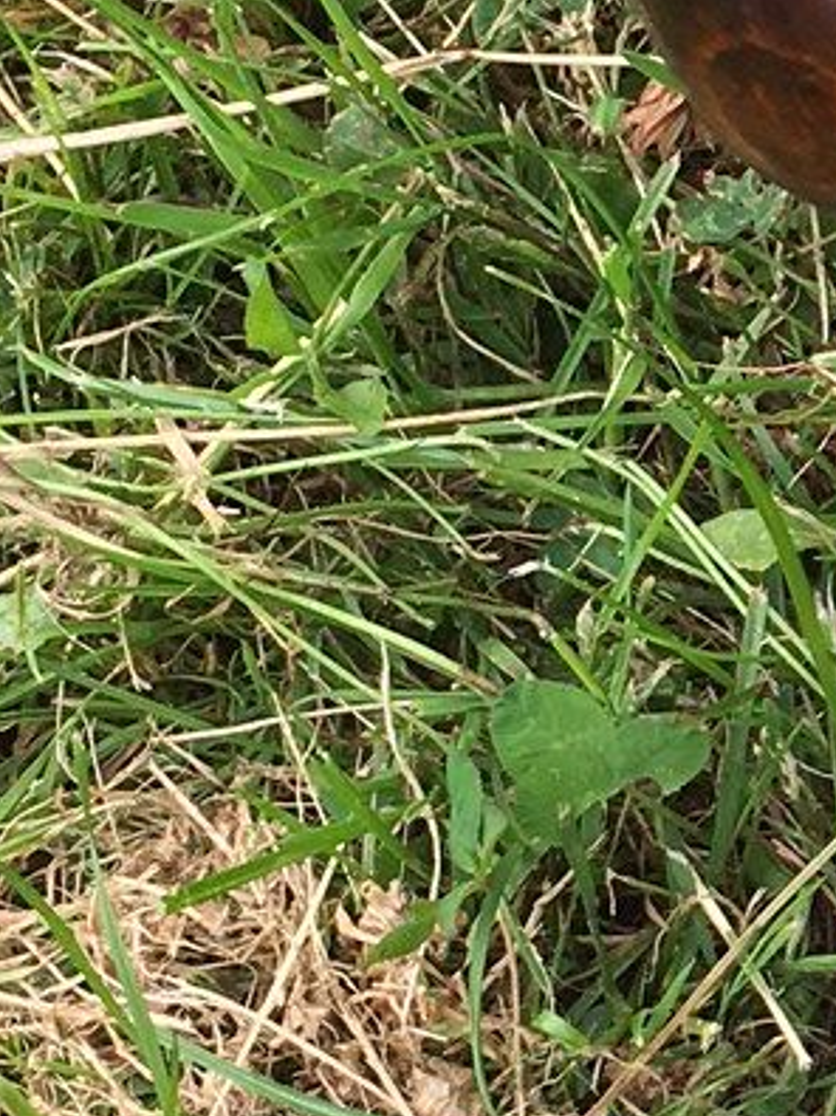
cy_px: 788
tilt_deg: -67.0
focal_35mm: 148
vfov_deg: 13.3
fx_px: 4768
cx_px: 1613
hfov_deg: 9.4
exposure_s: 1/343
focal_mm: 4.15
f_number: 2.2
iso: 25
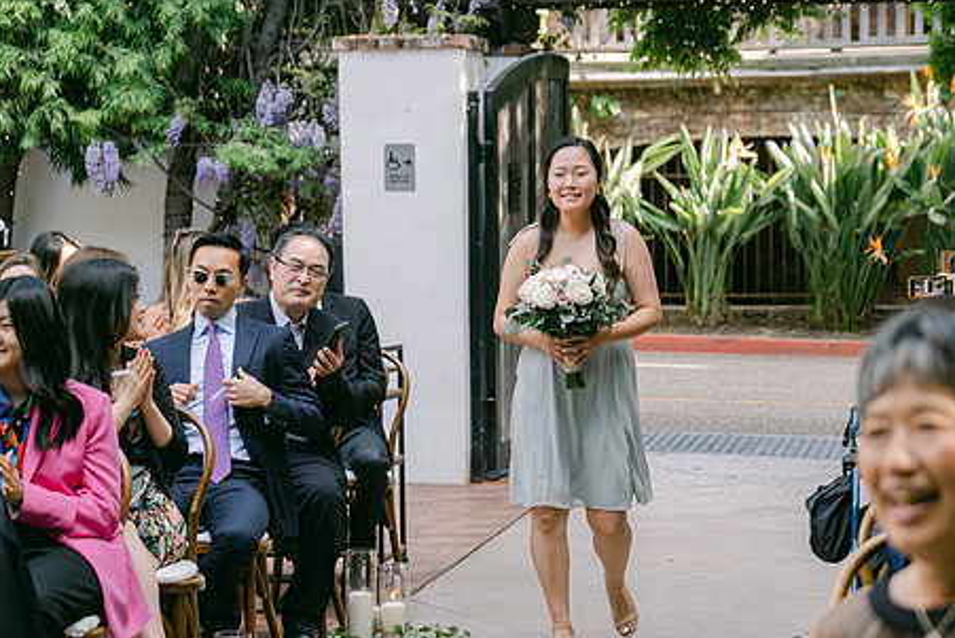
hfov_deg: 19.2
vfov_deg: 12.9
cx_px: 576
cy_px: 404
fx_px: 2813
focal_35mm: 106
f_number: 2.8
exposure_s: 1/300
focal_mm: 54.1
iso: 320
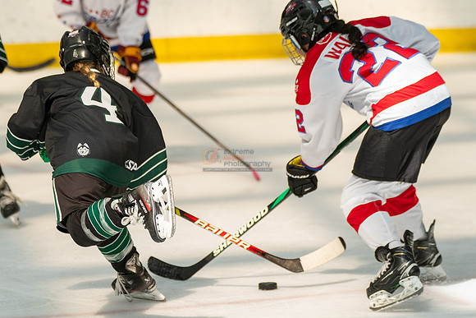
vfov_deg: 4.4
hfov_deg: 6.6
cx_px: 179
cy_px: 128
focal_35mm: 312
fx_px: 4127
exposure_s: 1/3200
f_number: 3.5
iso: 1600
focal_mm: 197
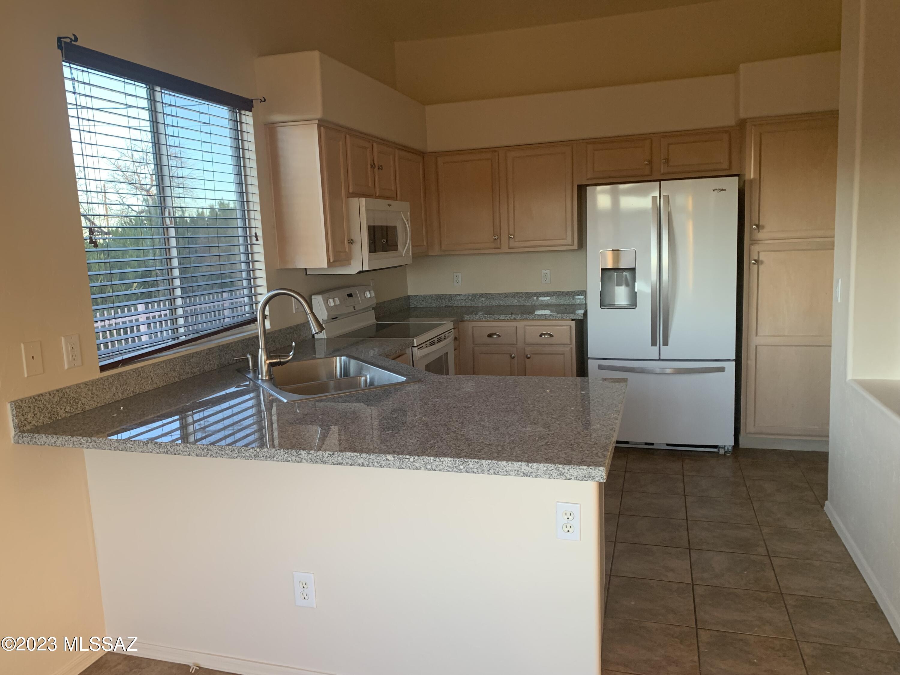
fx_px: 676
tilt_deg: -8.6
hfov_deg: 67.3
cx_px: 450
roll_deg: +2.8
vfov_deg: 53.1
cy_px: 338
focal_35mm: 26
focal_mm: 4.25
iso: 100
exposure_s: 1/60
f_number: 1.8
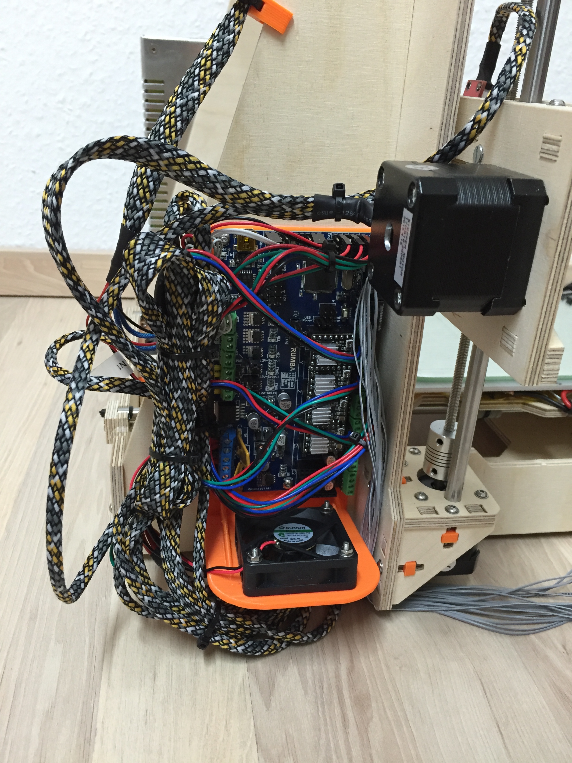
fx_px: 639
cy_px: 382
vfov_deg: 61.7
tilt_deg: -24.9
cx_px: 286
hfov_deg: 48.2
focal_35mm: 29
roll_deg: -2.8
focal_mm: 4.15
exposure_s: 1/33
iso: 200
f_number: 2.2
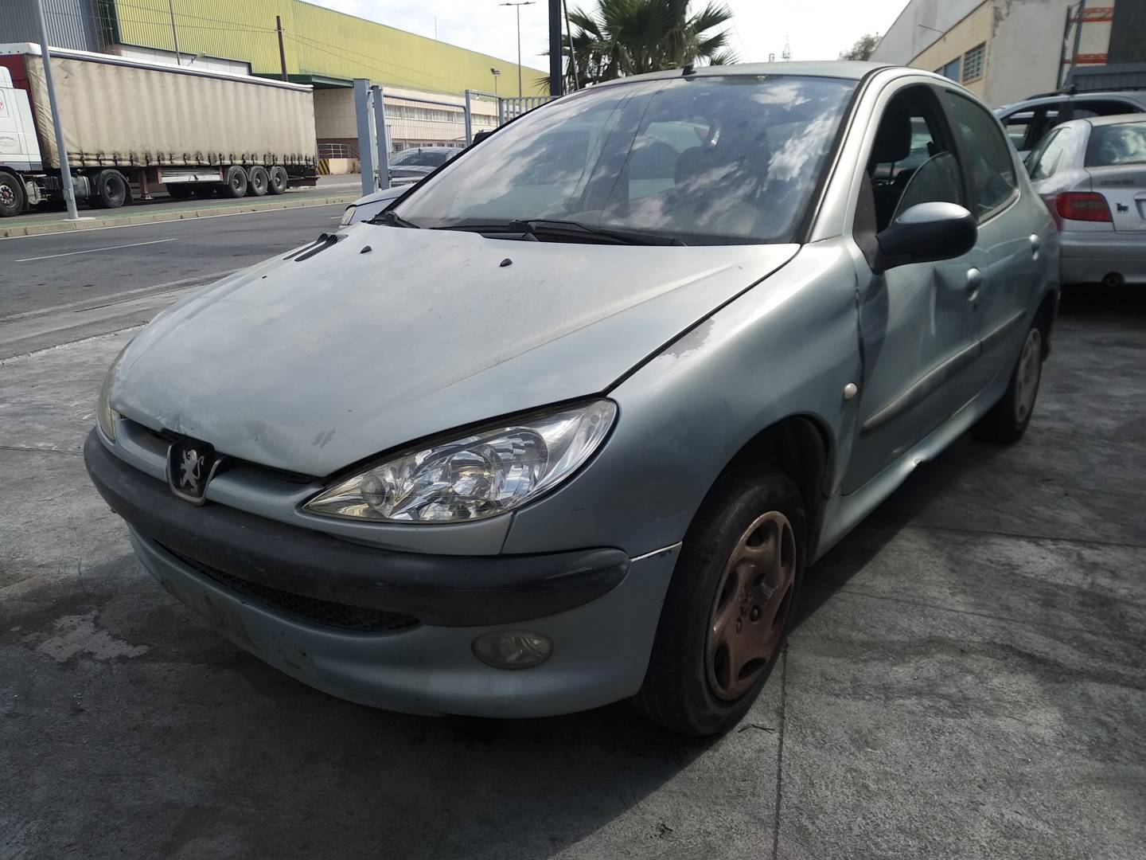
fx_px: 861
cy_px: 430
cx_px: 573
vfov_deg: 53.1
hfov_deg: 67.3
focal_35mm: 26
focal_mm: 3.83
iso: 125
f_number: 2.2
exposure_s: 1/880
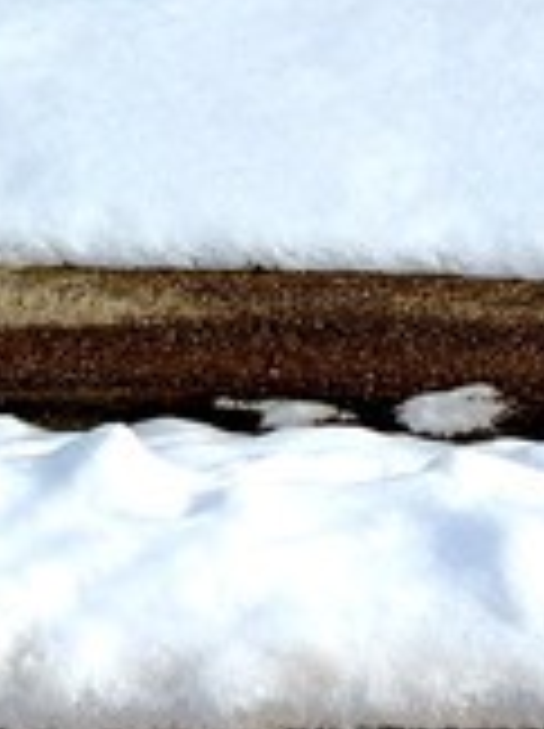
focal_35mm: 152
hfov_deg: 9.7
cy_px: -1269
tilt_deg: +1.1
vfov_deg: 10.4
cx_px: 391
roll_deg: -0.3
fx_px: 3193
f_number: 1.78
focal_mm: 6.76
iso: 80
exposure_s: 1/7353
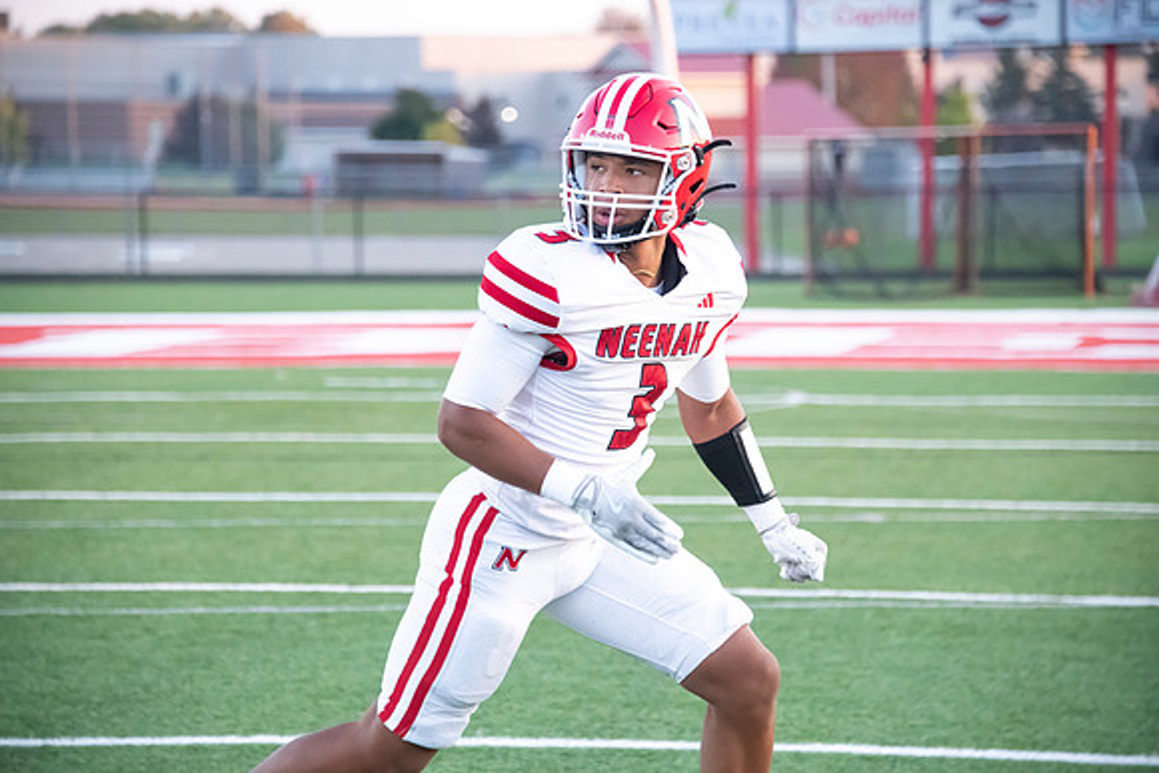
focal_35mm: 180
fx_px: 5796
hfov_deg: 11.4
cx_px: 580
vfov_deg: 7.6
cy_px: 386
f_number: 5.6
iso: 4000
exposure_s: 1/1000
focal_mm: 180
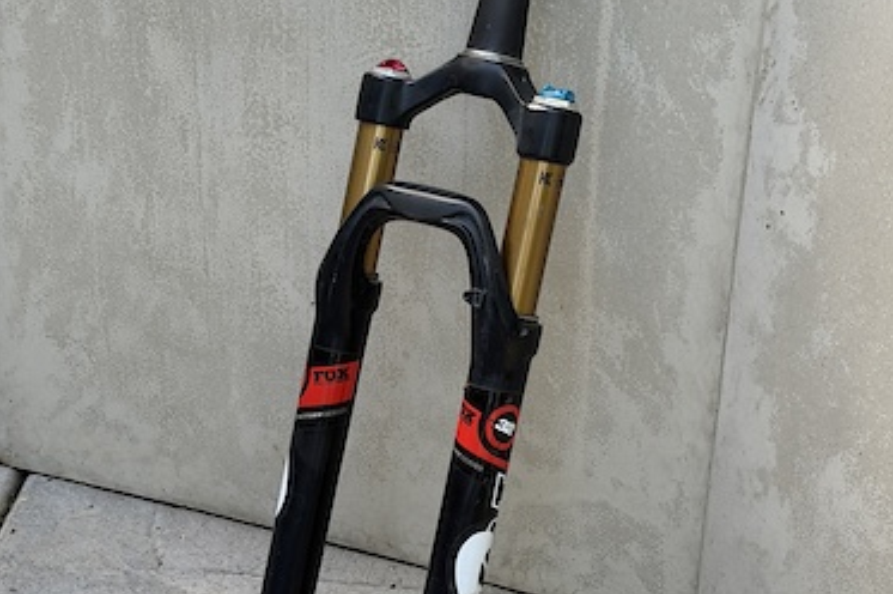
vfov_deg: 20.2
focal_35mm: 67
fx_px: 1660
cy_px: 357
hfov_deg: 30.1
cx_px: 446
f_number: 1.78
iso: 80
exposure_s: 1/121
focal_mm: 6.76
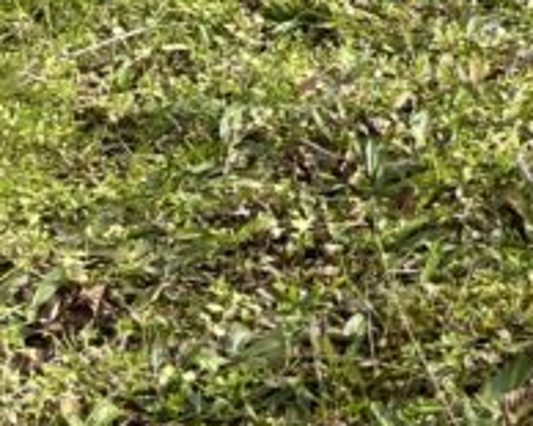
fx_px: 2034
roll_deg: -2.9
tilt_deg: -8.4
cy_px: -522
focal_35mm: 129
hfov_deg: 13.5
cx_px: 942
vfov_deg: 10.6
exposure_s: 1/1279
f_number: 1.6
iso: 32
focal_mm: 5.1
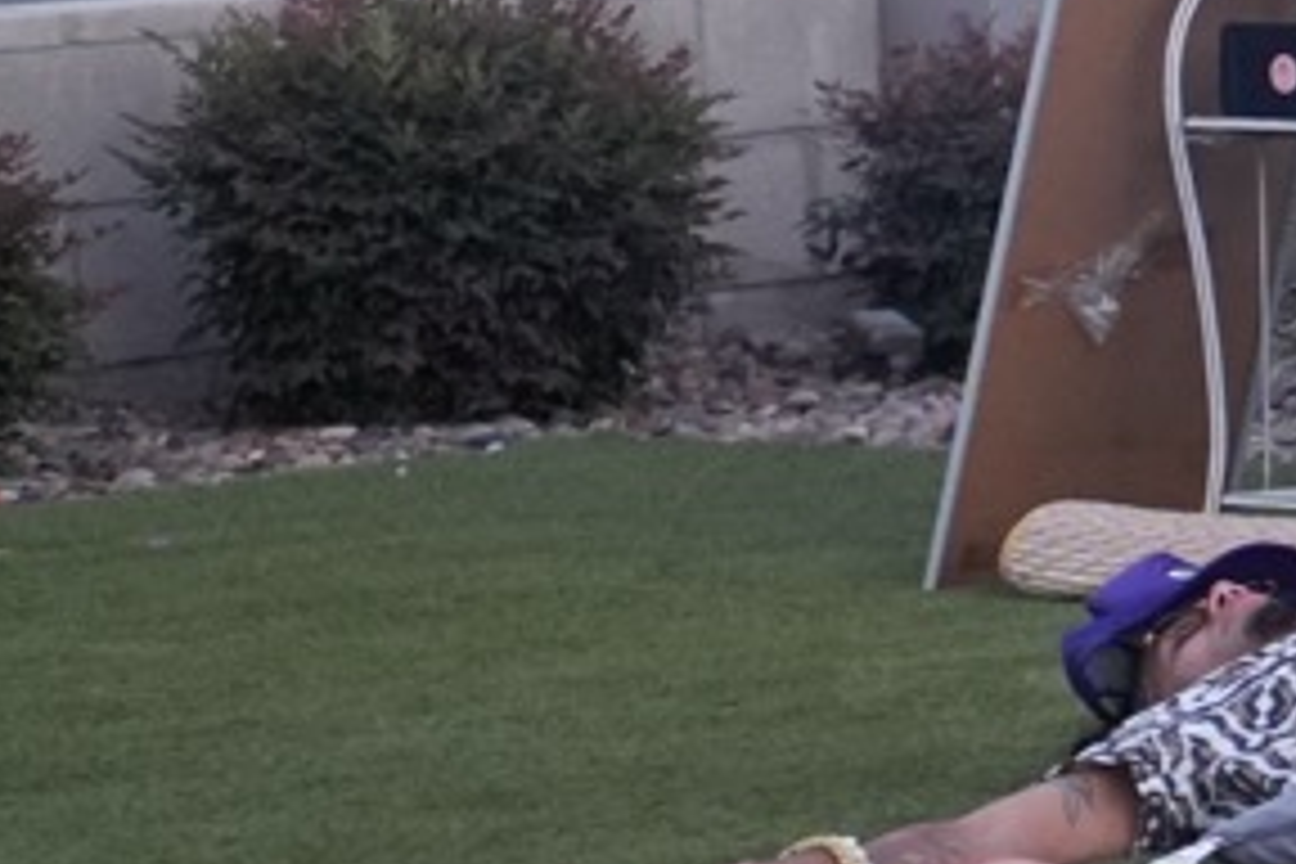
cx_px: 3888
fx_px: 12167
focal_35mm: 338
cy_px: 252
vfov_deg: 4.1
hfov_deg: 5.7
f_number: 2.8
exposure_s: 1/125
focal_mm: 54
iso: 2500
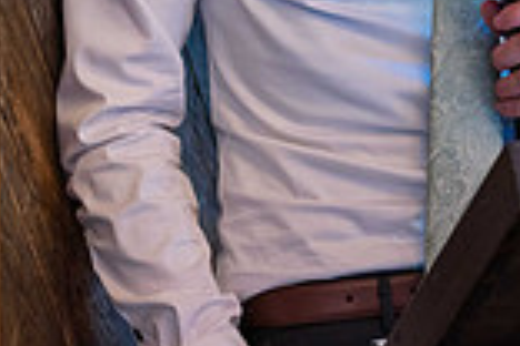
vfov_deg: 5.1
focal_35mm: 267
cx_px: 640
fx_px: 3856
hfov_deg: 7.6
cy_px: -115
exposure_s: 1/125
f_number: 3.5
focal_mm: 72
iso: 1000
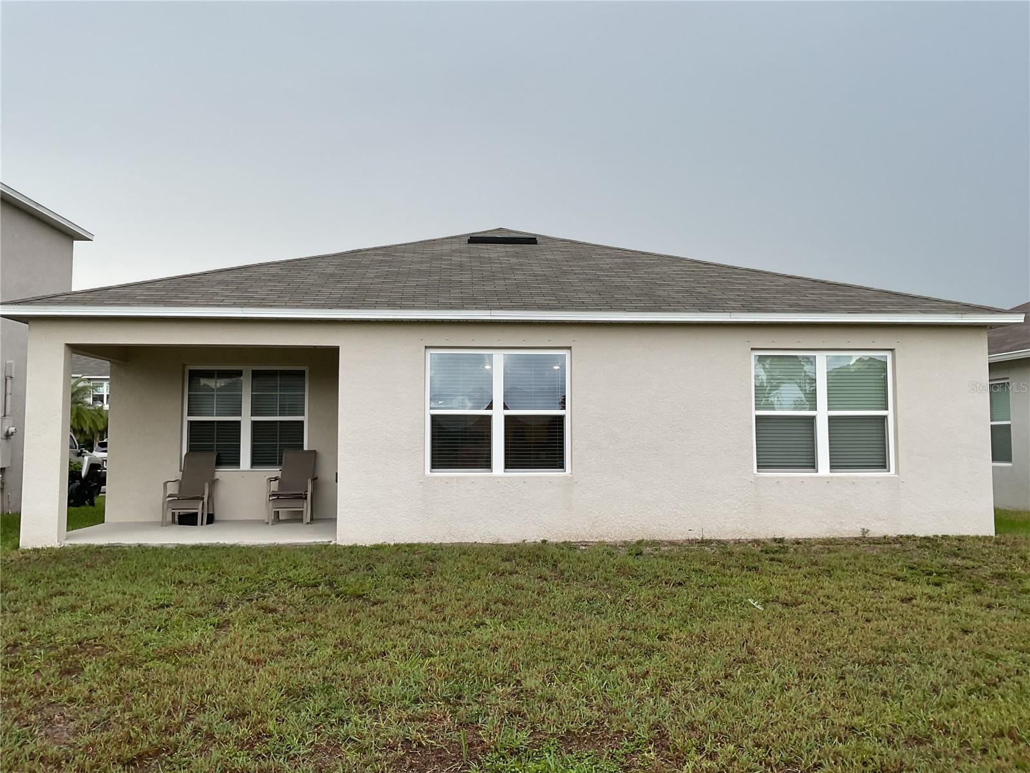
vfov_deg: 48.2
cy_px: 386
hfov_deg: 61.7
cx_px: 515
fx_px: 863
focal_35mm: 29
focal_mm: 3
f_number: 1.8
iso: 20
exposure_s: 1/120
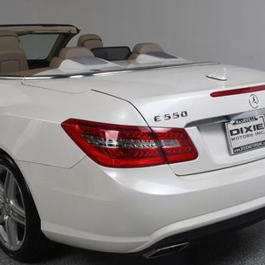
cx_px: 96
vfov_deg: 29.1
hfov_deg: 28.9
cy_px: 135
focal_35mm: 59
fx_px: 511
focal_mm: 22
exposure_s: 1/160
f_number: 13
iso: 100
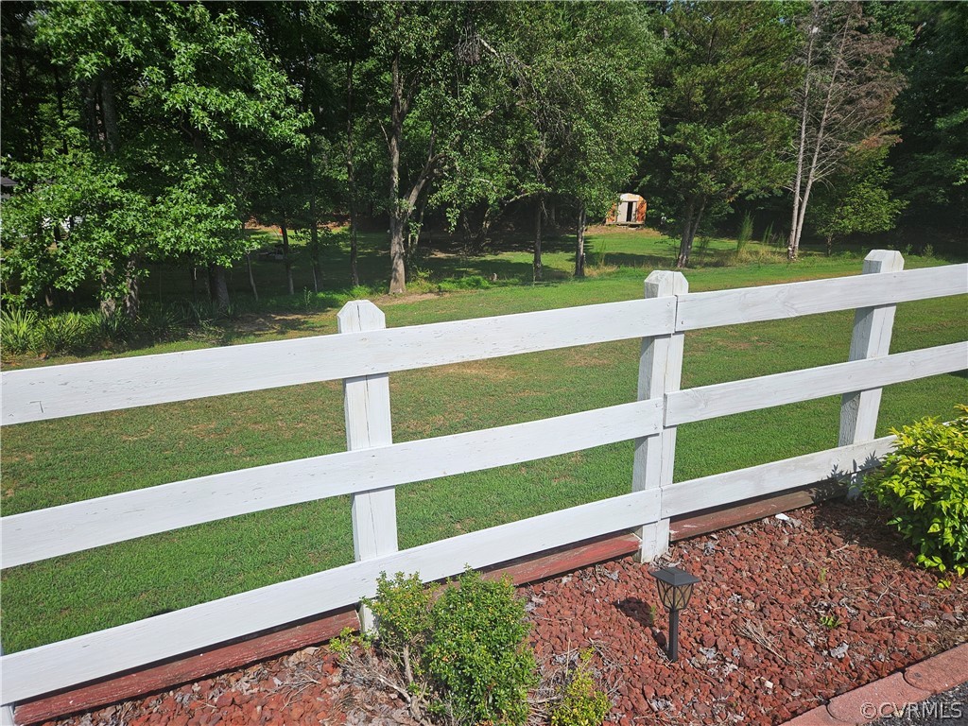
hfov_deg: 73.9
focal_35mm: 23
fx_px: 643
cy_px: 363
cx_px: 484
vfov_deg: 58.9
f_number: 1.8
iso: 25
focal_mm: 5.4
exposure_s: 1/3608
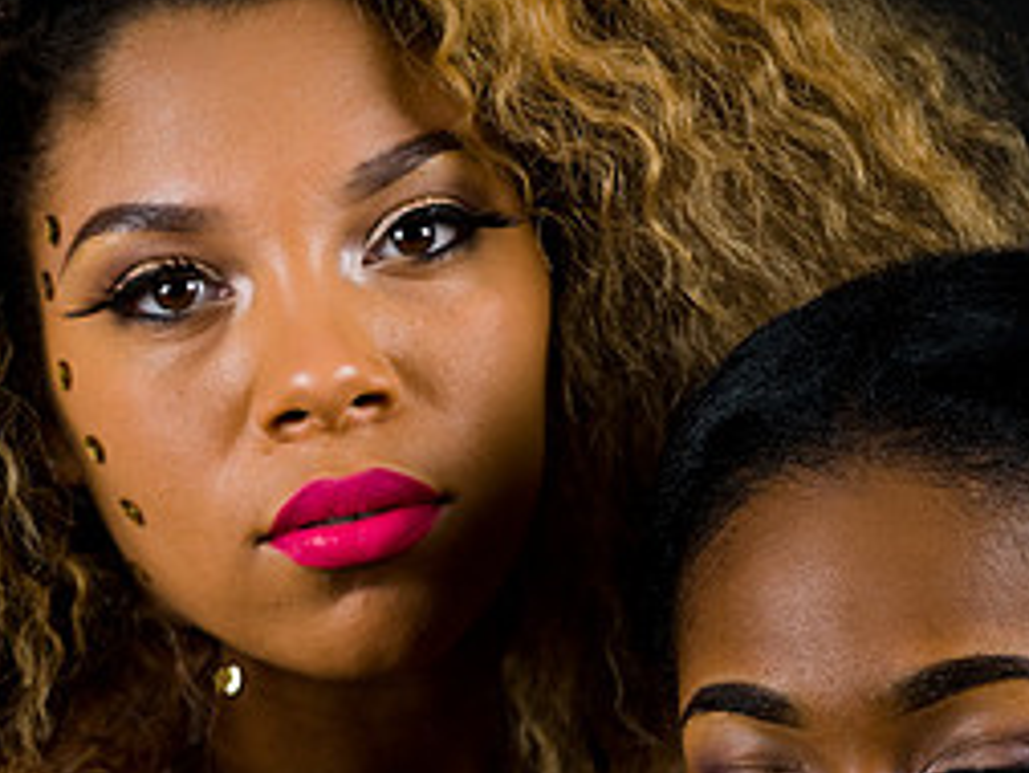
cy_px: 688
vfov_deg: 4.4
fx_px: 10141
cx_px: 277
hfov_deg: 5.8
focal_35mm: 341
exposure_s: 1/125
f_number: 5.6
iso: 200
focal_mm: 155
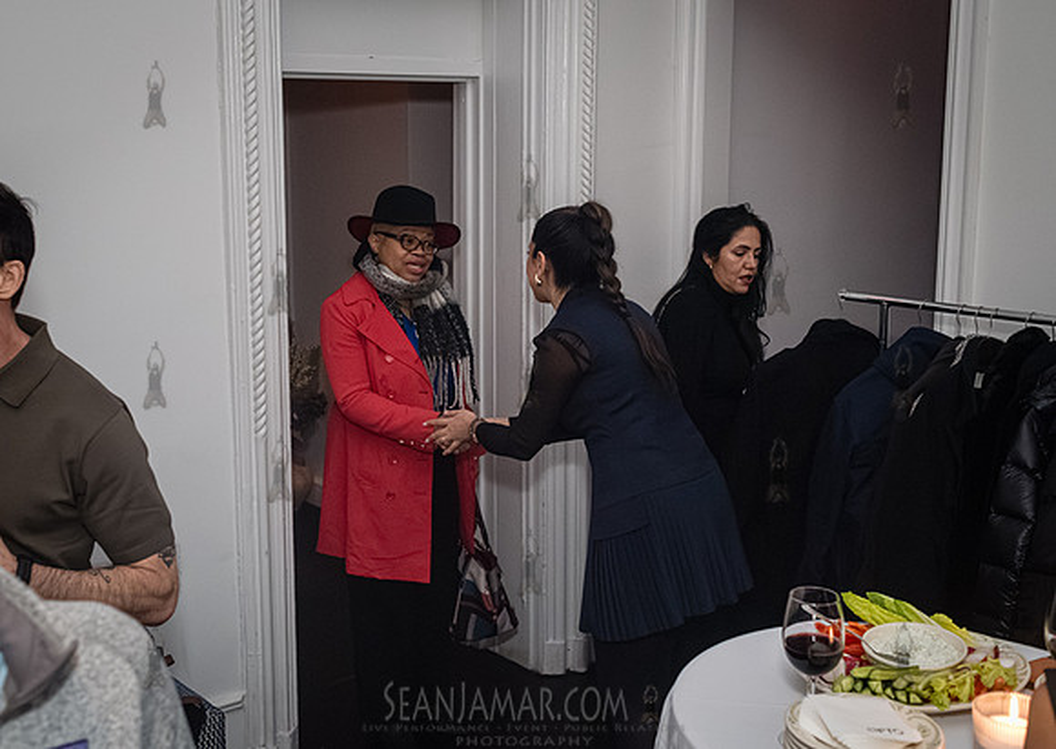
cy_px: 333
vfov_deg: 32.5
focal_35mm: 43
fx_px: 1281
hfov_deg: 44.6
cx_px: 441
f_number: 4.5
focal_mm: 35
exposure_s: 1/320
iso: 6400
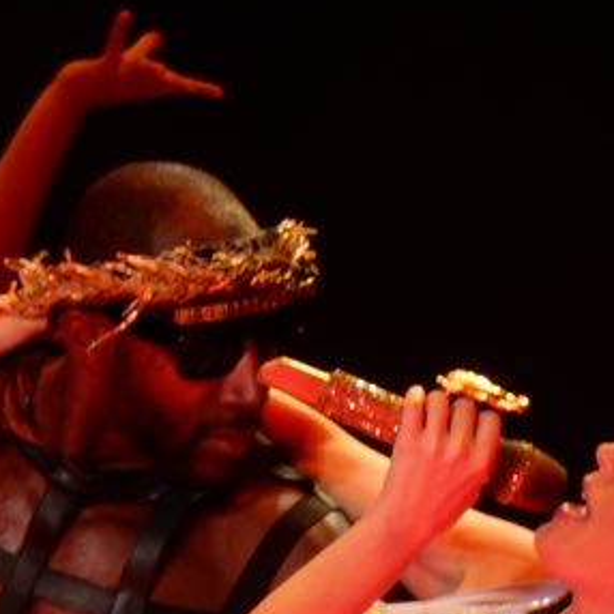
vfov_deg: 1.7
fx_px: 20830
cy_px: 769
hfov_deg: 1.7
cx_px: 283
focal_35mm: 1038
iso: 360
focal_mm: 75.4
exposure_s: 1/125
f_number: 6.2
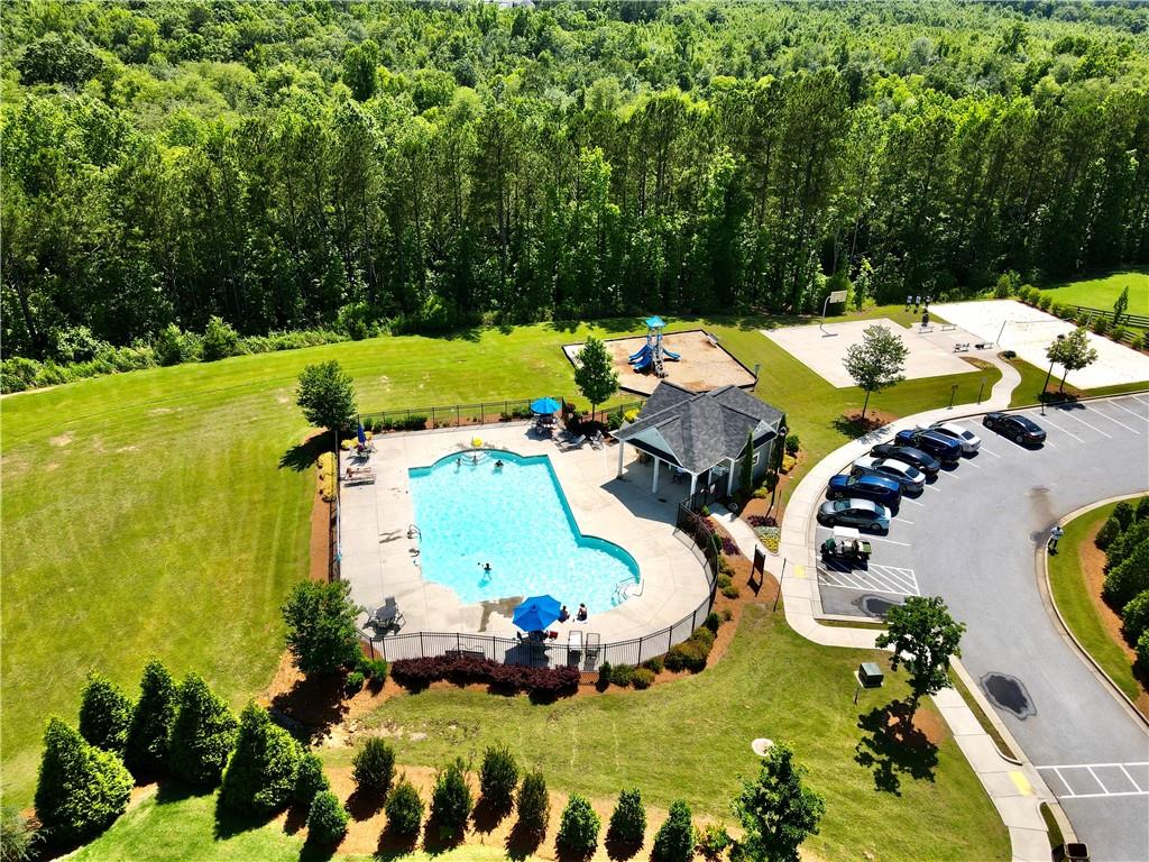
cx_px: 574
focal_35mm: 24
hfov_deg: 71.6
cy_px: 431
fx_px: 797
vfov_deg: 56.8
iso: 100
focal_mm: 4.5
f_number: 2.8
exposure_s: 1/500
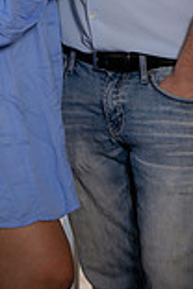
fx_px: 1946
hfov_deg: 5.7
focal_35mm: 242
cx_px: 71
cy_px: -82
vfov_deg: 8.4
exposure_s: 1/125
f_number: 4
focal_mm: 84
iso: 100
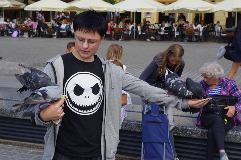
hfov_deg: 31.4
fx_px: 428
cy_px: 80
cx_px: 120
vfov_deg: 21.2
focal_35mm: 64
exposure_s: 1/160
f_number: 8
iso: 200
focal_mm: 42.5
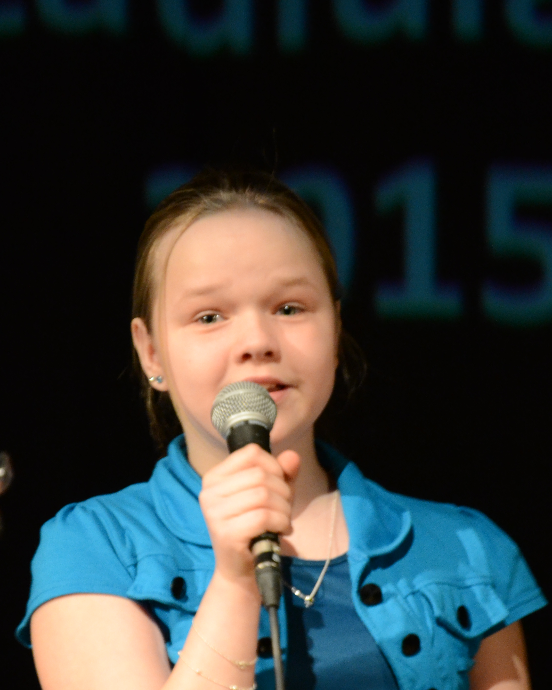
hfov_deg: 3.2
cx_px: 299
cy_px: 435
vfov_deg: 4.0
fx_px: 9904
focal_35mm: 485
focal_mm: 200
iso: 1600
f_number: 5.6
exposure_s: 1/50
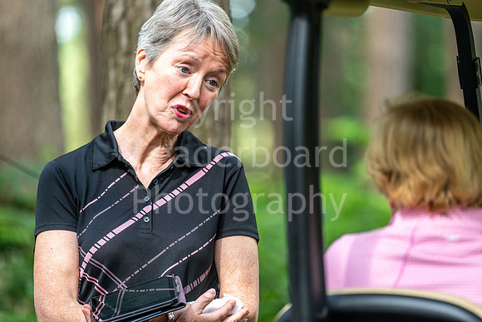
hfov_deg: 6.9
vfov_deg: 4.6
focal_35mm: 300
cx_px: 241
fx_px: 4017
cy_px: 161
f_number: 4
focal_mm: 300
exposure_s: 1/160
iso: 200
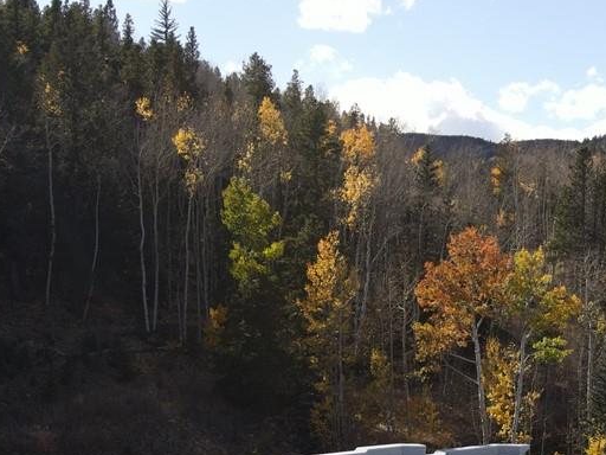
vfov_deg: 19.1
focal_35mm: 75
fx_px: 1313
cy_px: 461
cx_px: 537
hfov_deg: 25.3
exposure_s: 1/40
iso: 110
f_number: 2.8
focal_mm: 4.5
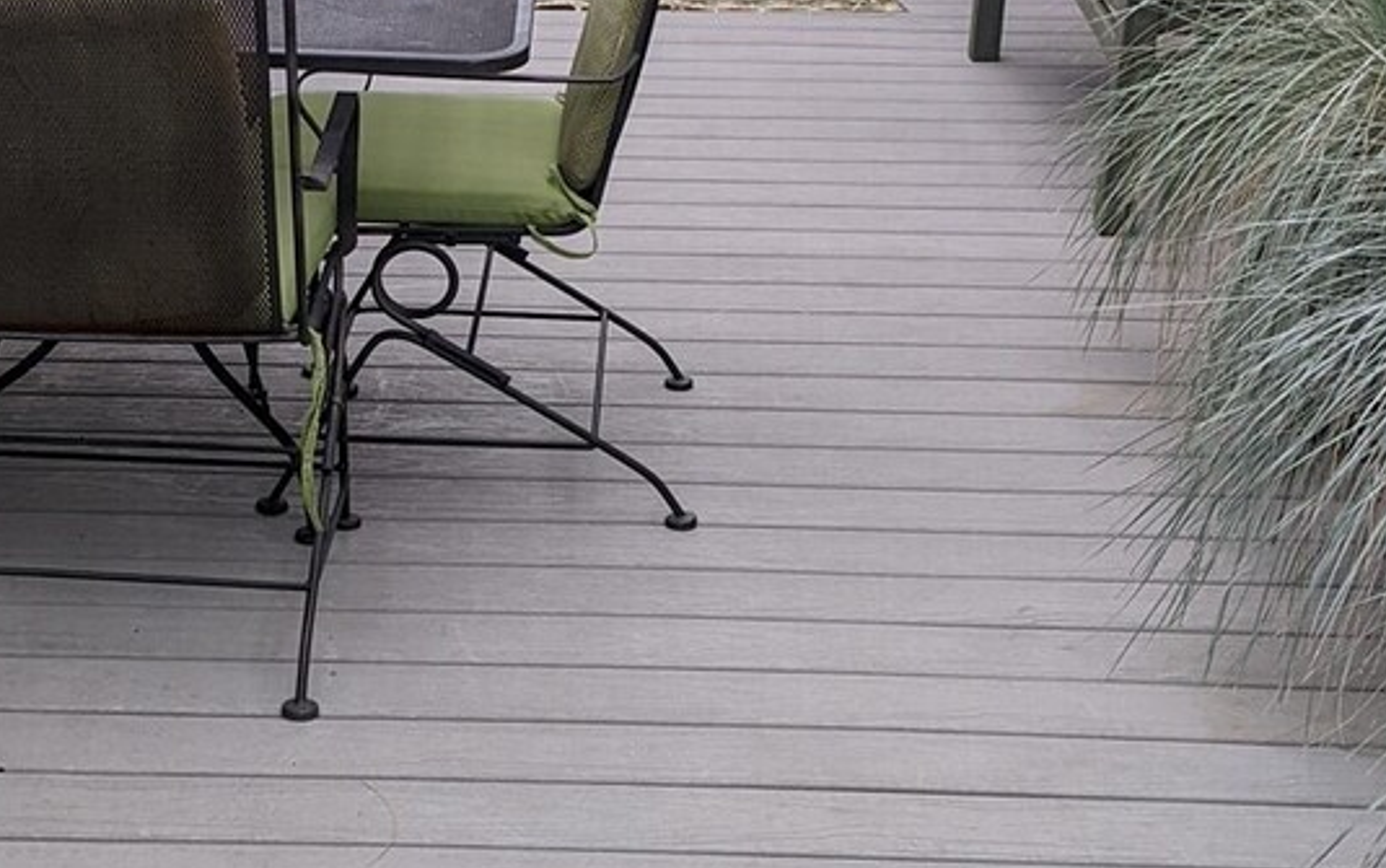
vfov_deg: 16.9
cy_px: 342
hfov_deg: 26.6
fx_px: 2910
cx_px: 409
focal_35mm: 77
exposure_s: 1/427
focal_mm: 4.44
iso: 39
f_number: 1.8
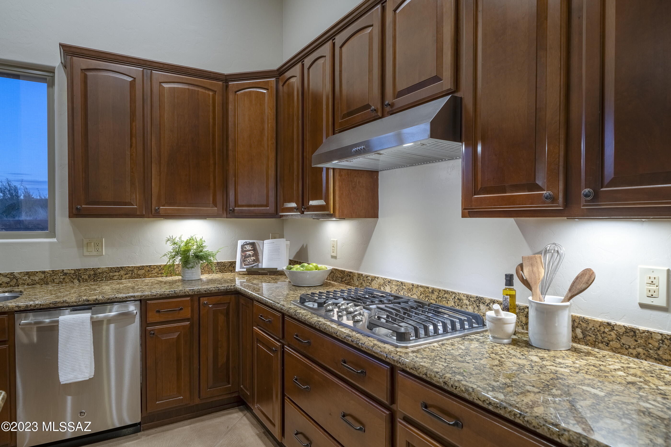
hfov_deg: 84.0
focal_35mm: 20
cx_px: 336
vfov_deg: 61.9
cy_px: 224
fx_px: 373
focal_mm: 20
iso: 200
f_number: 7.1
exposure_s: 1/80
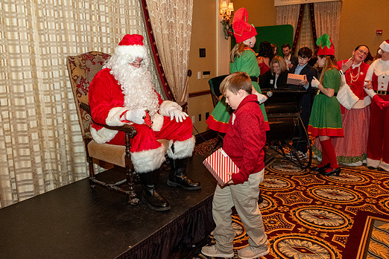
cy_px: 128
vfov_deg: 43.6
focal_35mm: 30
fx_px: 324
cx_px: 192
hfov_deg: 61.9
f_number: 2.8
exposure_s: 1/125
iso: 2500
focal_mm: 18
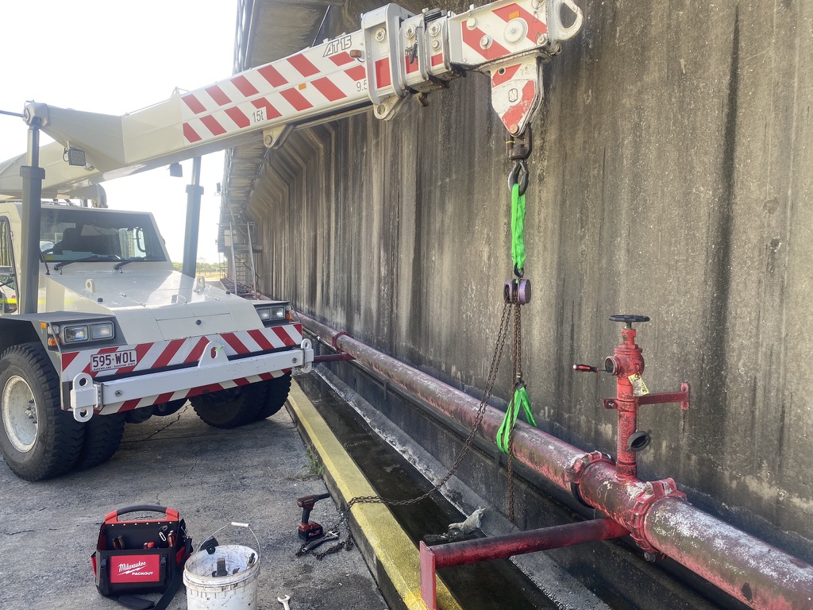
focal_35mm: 26
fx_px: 611
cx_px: 406
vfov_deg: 53.1
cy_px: 305
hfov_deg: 67.3
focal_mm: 4.25
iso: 32
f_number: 1.8
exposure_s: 1/310
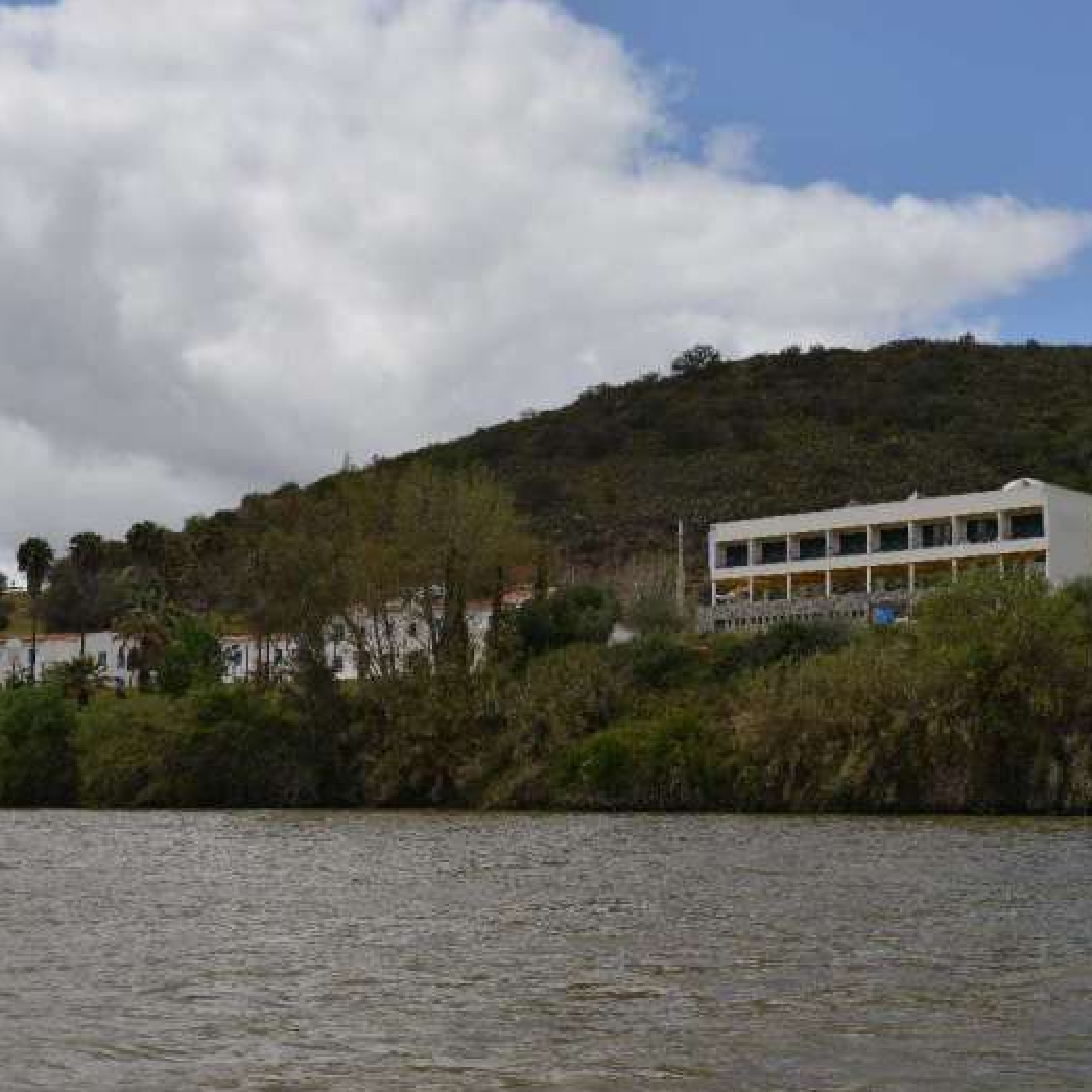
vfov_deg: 32.8
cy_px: 555
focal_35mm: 52
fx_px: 1856
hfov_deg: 32.7
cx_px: 666
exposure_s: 1/400
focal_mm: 40
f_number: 9
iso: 125
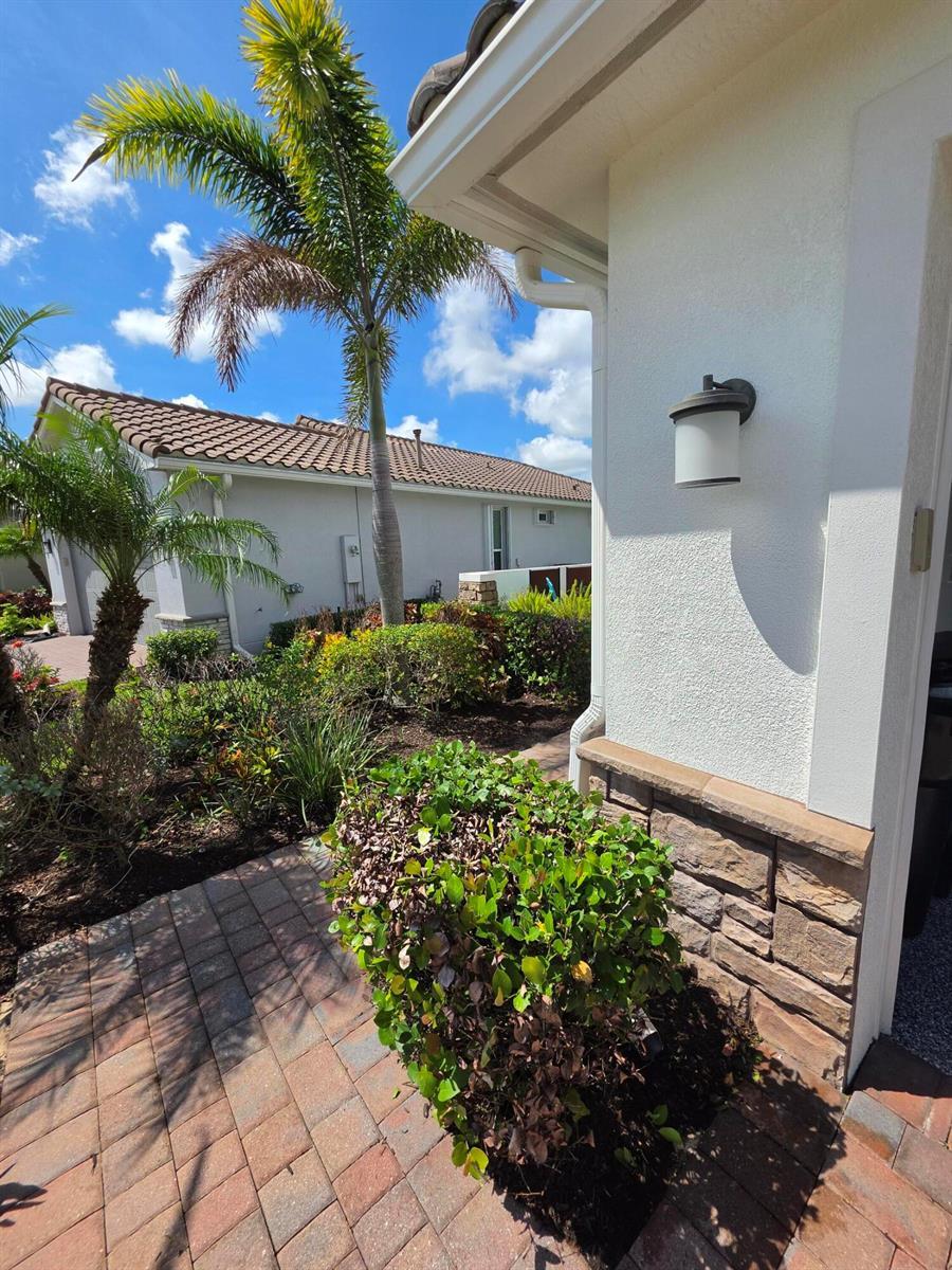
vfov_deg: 106.2
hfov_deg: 89.9
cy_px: 635
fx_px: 477
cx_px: 476
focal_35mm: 13
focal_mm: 2.2
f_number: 1.9
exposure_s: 1/1780
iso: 32
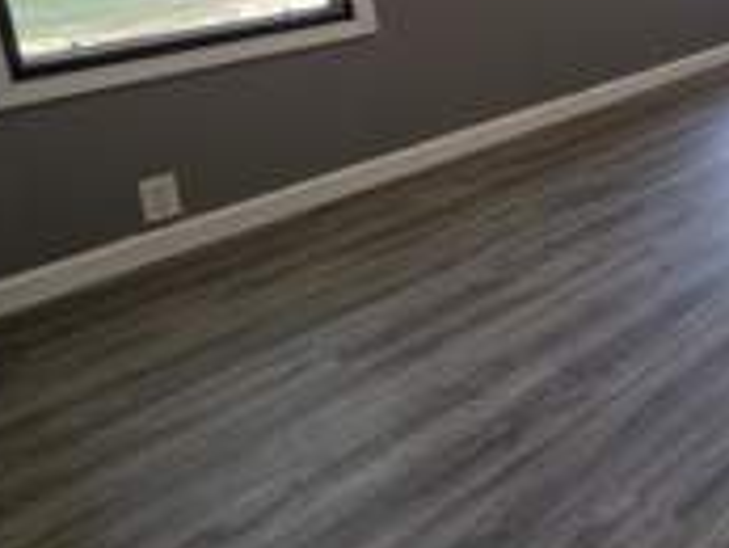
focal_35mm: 36
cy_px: 11
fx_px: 759
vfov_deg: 36.1
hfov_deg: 37.9
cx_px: 881
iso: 250
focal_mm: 2.2
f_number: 1.9
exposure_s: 1/120
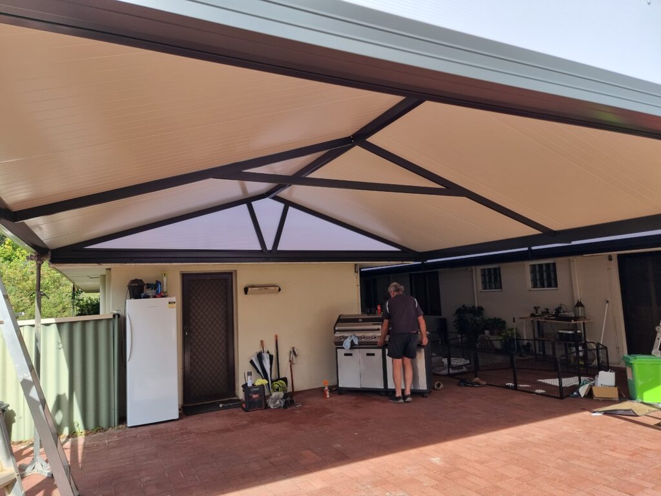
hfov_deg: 71.6
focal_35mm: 24
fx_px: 458
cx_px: 330
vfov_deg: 56.8
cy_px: 248
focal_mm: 6.7
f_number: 1.8
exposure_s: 1/417
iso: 50
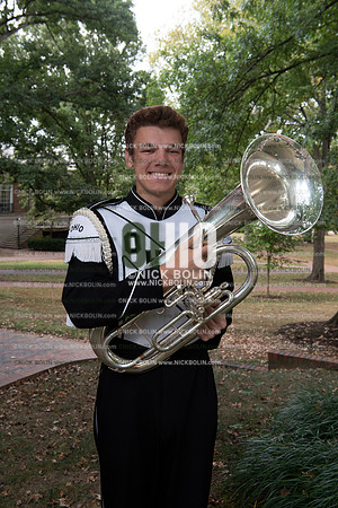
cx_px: 169
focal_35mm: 42
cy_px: 254
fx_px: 591
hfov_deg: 31.9
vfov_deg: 46.4
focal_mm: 42
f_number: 8
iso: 500
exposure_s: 1/100
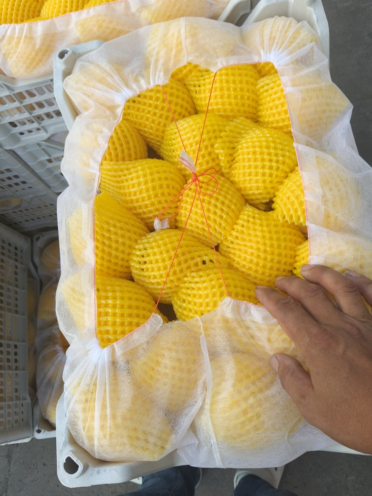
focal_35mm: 26
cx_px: 186
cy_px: 248
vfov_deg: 67.3
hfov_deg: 53.1
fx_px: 373
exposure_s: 1/291
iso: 80
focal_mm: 4.84
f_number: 1.8
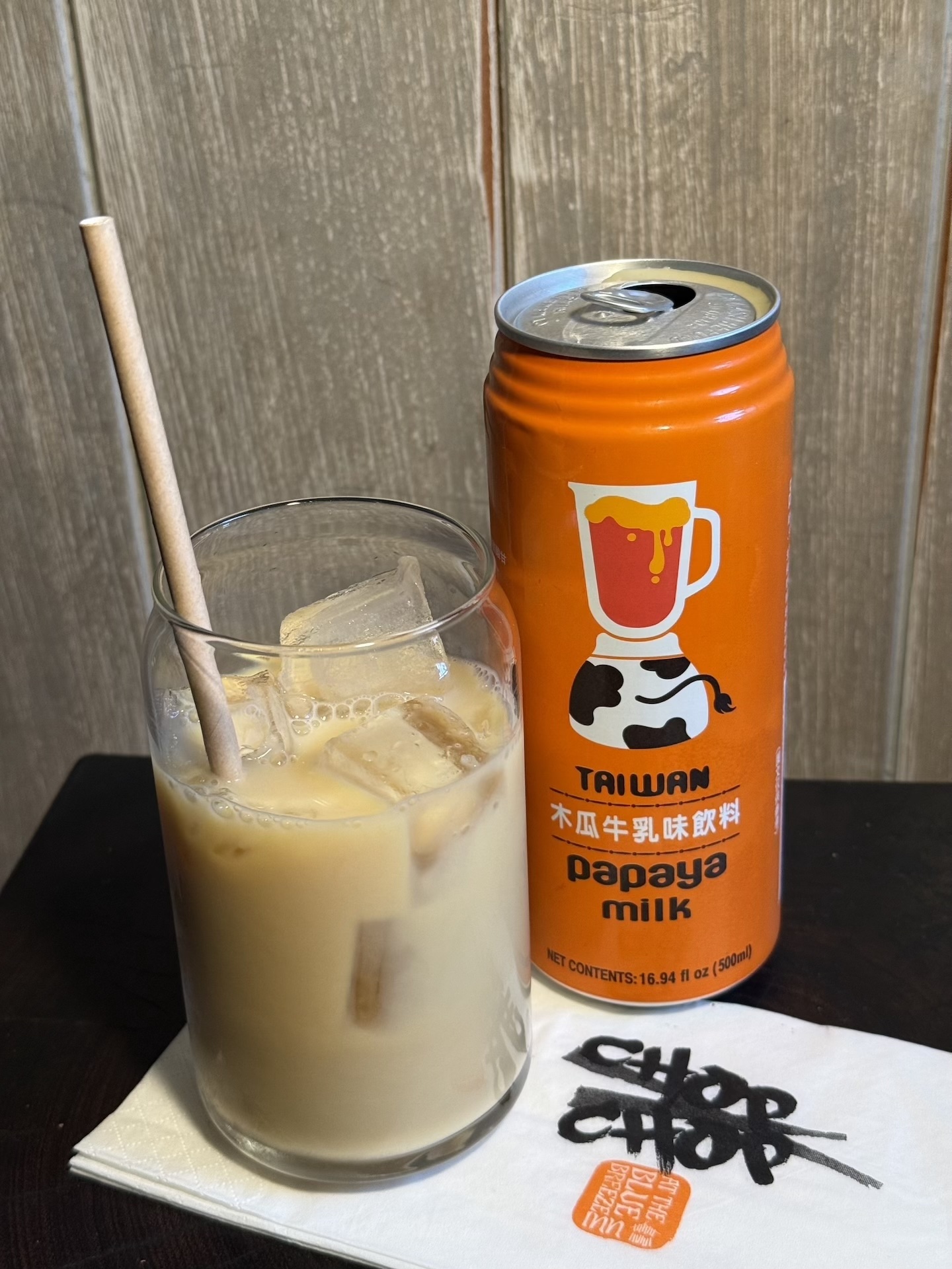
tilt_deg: -27.5
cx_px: 476
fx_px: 1760
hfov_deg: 30.3
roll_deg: +2.6
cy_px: 634
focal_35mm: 48
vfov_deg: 39.7
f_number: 1.78
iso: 100
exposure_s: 1/60
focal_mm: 6.76
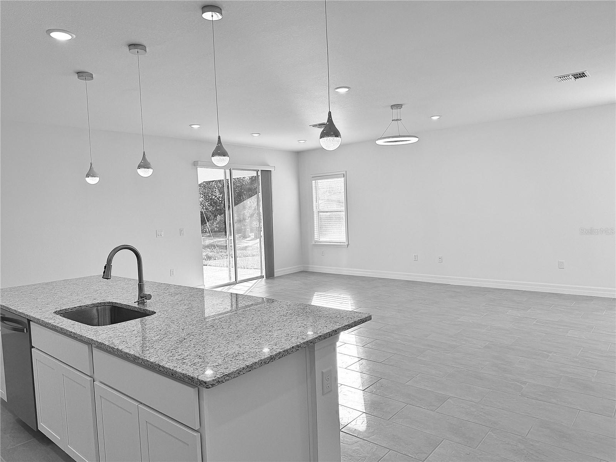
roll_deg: +2.9
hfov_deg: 71.6
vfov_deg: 56.8
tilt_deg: -3.1
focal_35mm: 24
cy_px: 231
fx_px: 427
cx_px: 308
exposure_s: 1/722
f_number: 1.78
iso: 100
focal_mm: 6.76
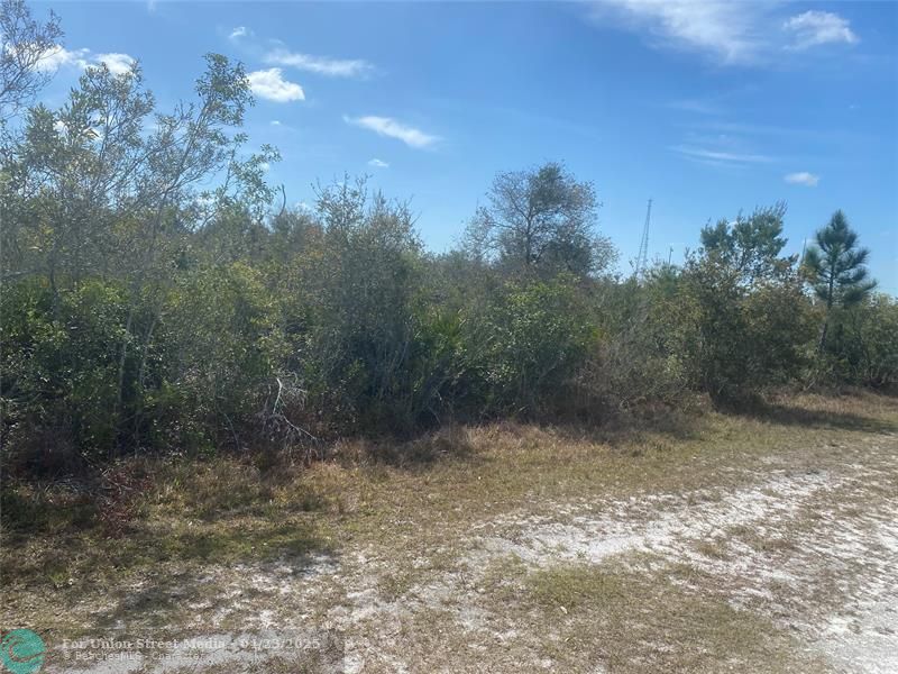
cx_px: 449
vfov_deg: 53.1
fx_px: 674
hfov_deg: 67.3
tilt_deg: -4.1
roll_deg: -5.9
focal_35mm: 26
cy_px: 337
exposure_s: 1/3125
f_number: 1.8
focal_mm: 4.25
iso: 32
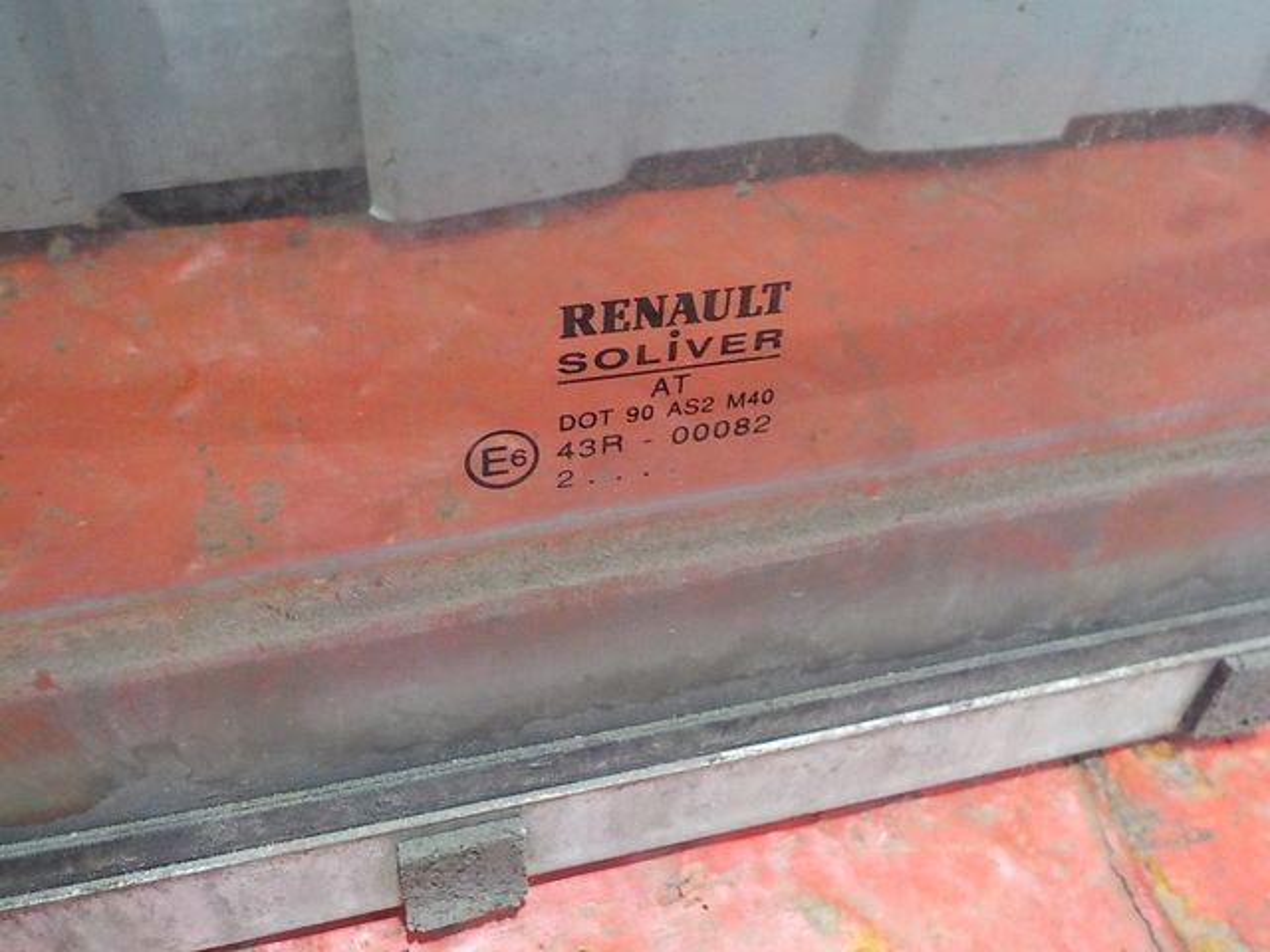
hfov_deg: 60.0
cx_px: 635
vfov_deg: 46.8
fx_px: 1101
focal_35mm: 30
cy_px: 476
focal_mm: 4.1
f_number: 3.3
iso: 400
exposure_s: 1/13
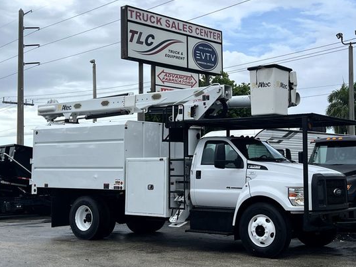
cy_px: 123
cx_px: 199
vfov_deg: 26.1
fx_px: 576
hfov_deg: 34.3
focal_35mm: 56
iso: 50
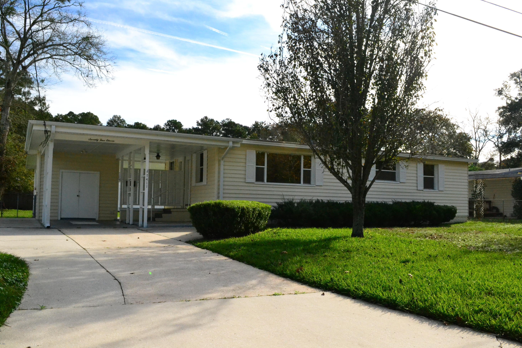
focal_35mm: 34
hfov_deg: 55.8
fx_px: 493
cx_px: 254
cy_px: 176
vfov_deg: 38.9
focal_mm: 22
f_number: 13
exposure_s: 1/640
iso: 3200
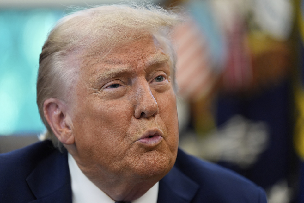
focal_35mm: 213
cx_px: 147
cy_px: 101
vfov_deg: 6.4
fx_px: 1798
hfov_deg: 9.7
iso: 2500
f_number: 2.8
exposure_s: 1/250
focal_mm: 200
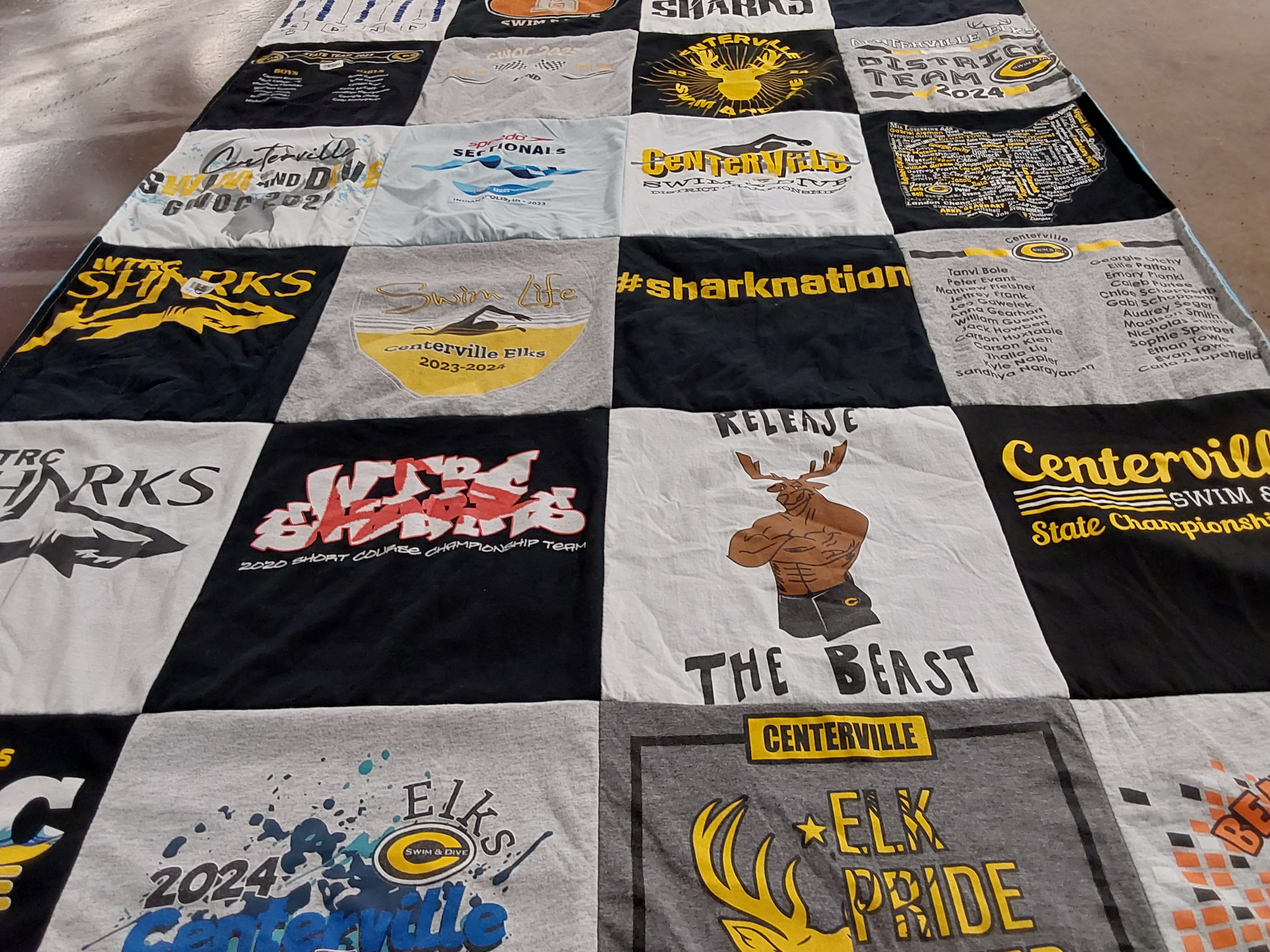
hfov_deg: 63.4
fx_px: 1027
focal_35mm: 28
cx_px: 635
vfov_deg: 49.7
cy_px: 476
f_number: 1.9
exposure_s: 1/60
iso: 100
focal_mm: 2.91
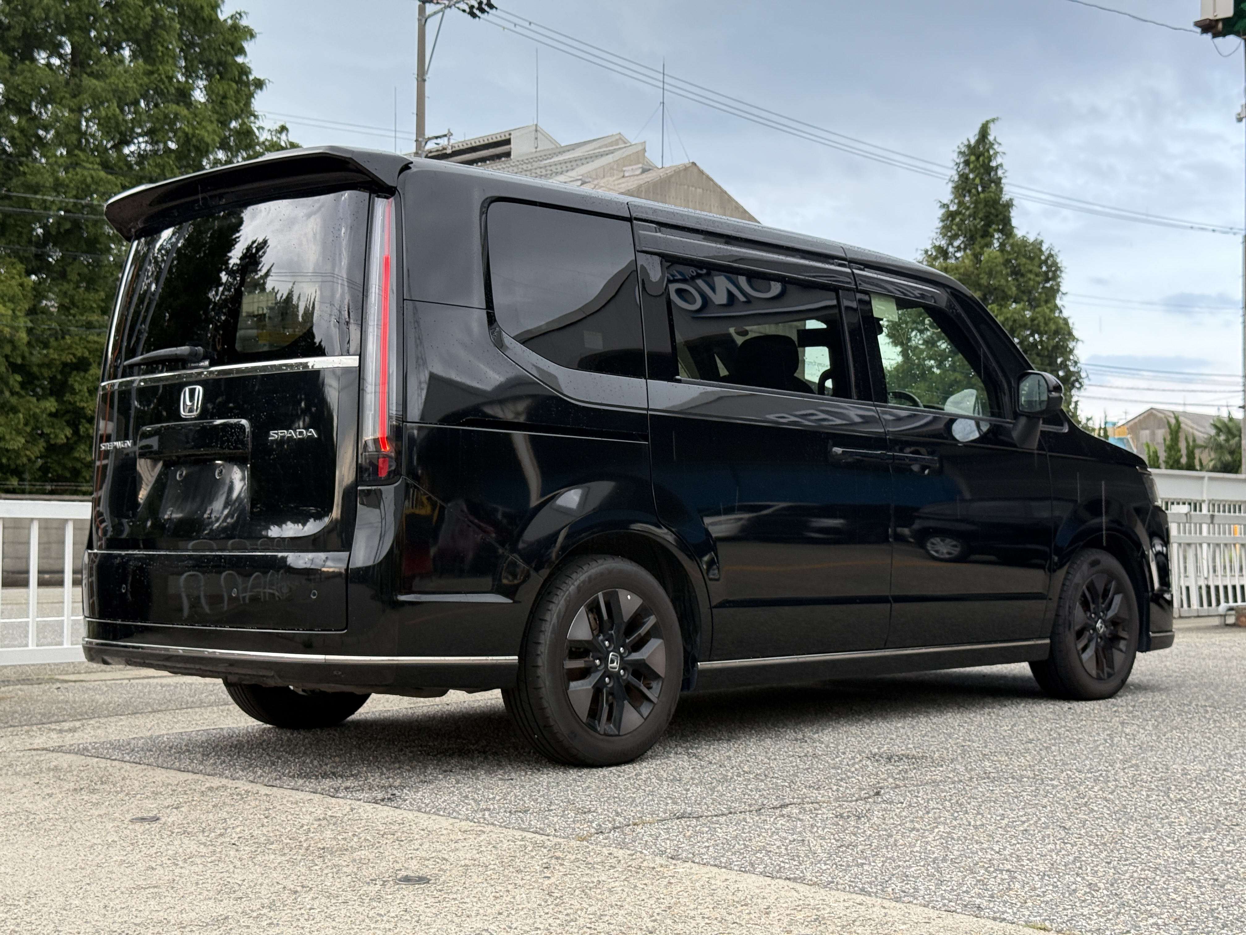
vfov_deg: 30.3
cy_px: 468
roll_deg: -0.5
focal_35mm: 48
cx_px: 623
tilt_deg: +2.8
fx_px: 1728
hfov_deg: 39.7
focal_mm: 6.76
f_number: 1.78
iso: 100
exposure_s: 1/143
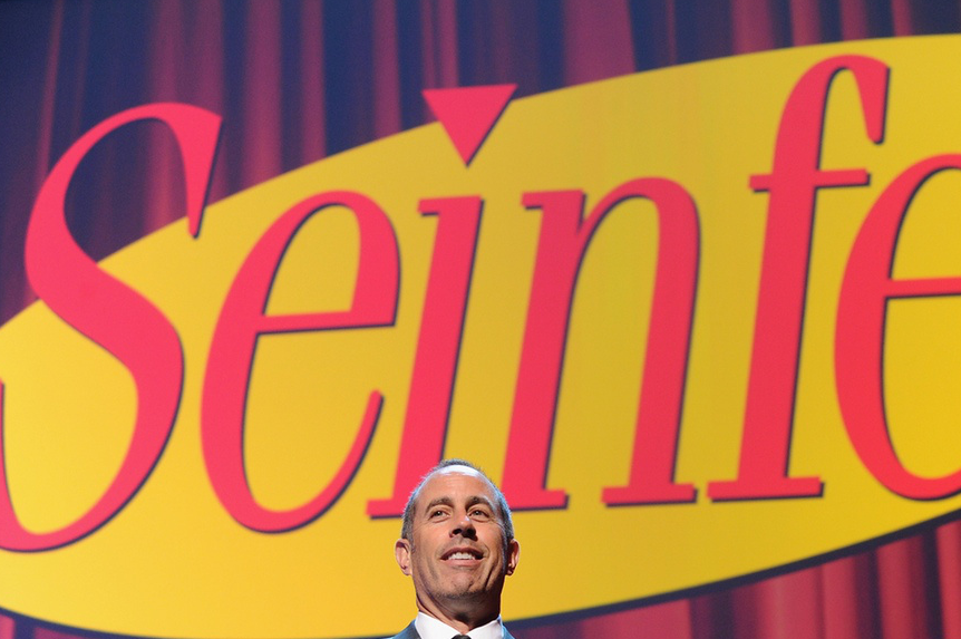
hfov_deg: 19.6
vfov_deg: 13.1
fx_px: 2774
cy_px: 461
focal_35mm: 104
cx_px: 683
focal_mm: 70
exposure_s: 1/100
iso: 2000
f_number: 5
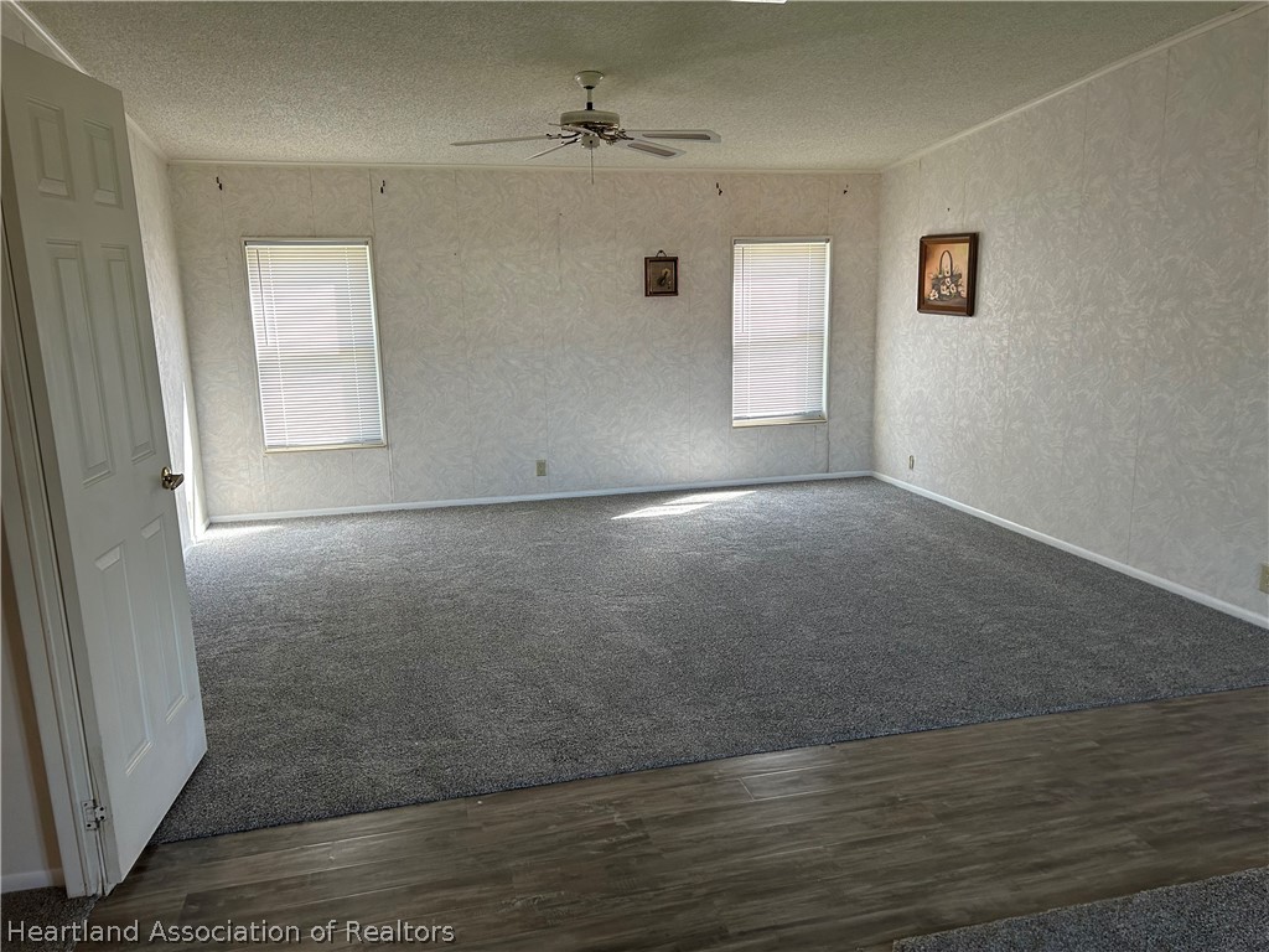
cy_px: 476
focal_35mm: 26
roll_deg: +1.2
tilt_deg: -11.2
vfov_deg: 53.1
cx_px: 634
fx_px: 953
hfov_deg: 67.3
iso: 125
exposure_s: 1/121
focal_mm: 5.7
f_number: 1.5
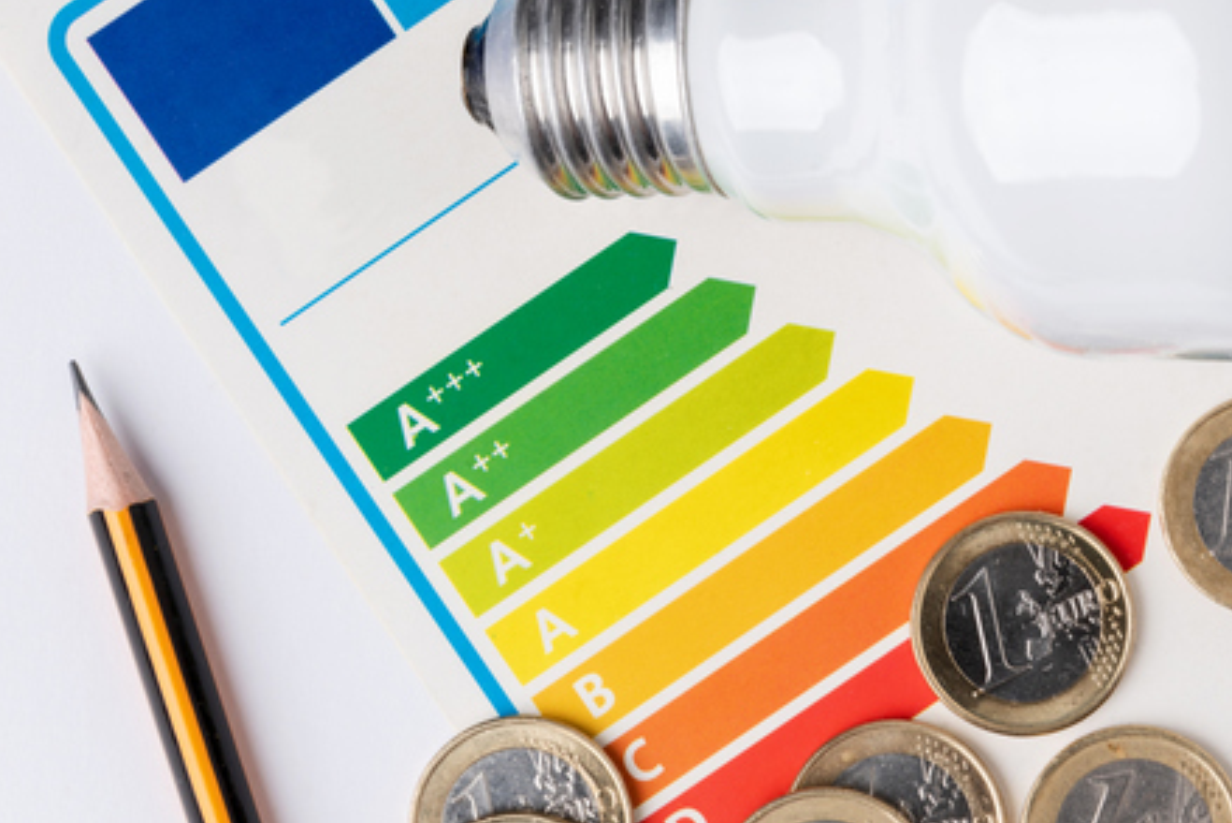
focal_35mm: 173
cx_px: 881
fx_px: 5922
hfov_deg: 11.9
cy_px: 456
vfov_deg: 7.9
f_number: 18
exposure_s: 1/4
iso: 100
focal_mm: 105
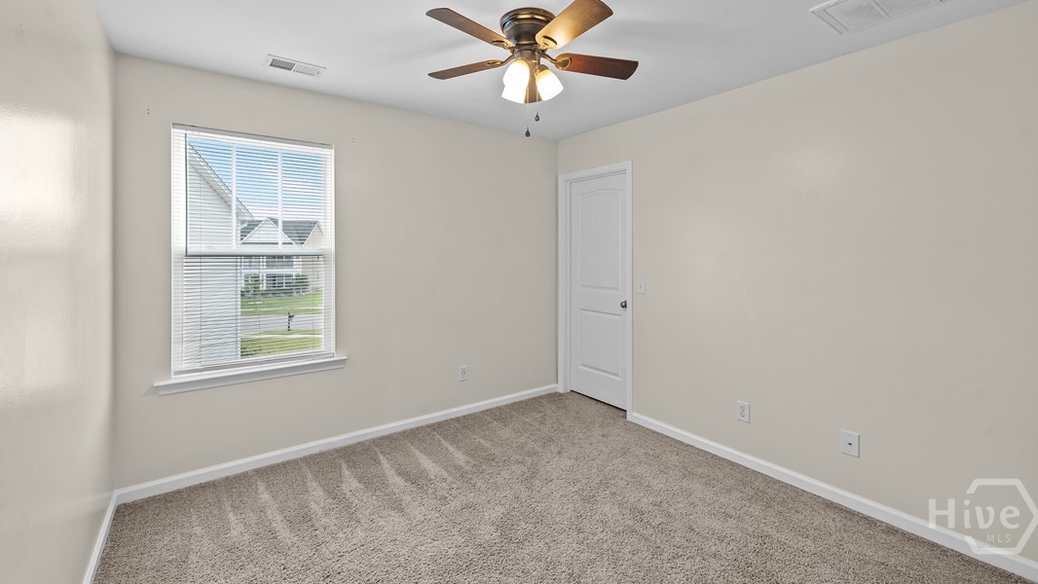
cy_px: 235
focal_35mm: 16
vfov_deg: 66.5
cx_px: 526
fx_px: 440
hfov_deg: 99.4
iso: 2500
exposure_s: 1/30
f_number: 8
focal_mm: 15
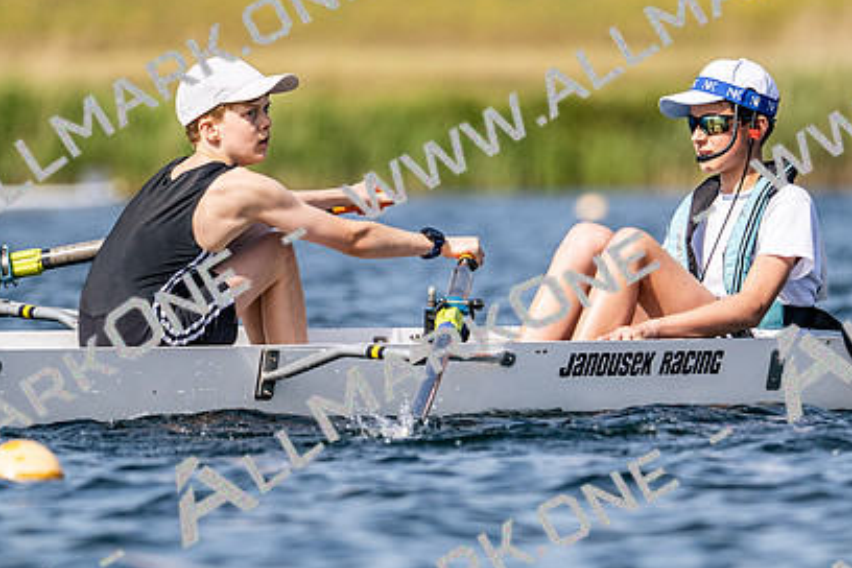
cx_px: 597
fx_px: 20186
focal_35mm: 853
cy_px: 226
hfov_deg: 2.4
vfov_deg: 1.6
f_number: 4.5
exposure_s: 1/2500
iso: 160
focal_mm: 400
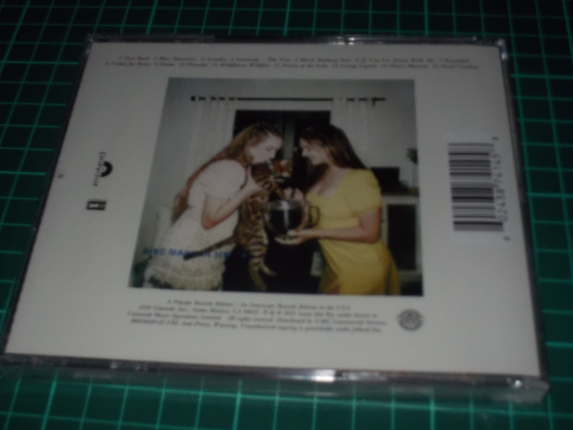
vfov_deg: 30.9
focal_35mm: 47
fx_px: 778
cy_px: 224
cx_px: 279
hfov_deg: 40.4
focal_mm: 6.4
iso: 200
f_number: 4.2
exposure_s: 1/30
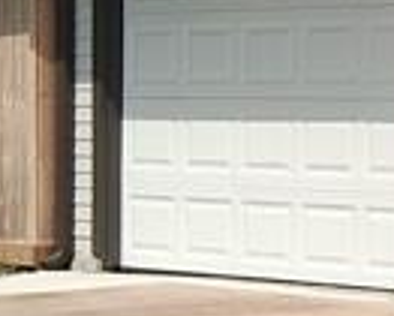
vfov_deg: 7.8
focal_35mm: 198
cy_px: 156
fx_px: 2311
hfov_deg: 9.1
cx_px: 818
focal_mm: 3.98
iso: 25
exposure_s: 1/762
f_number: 1.8
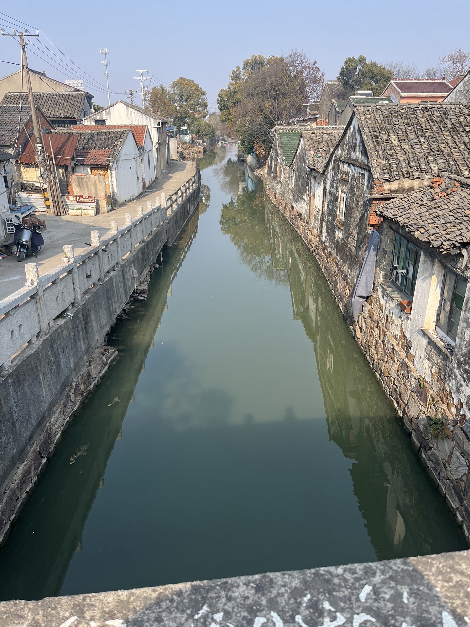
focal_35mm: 26
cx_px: 235
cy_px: 314
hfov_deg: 53.1
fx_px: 471
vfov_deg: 67.3
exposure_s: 1/1325
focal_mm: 5.1
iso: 50
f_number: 1.6
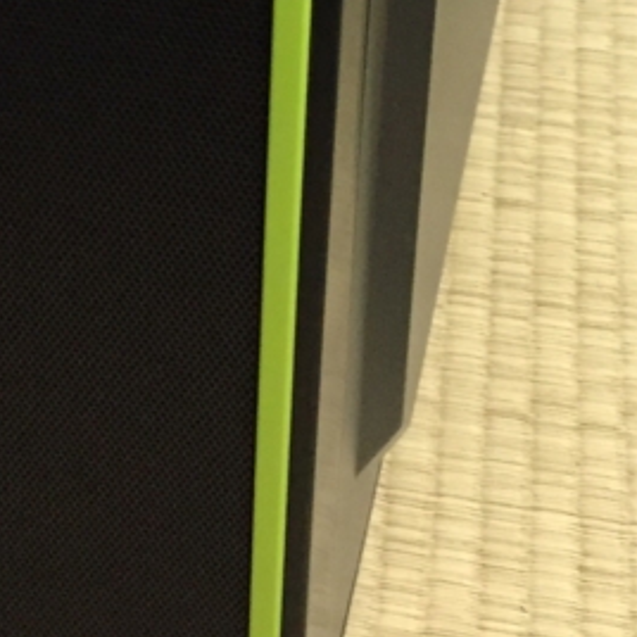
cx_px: 202
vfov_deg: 16.6
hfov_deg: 17.7
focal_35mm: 98
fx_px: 2040
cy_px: -216
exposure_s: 1/20
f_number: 2.2
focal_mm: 4.15
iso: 250
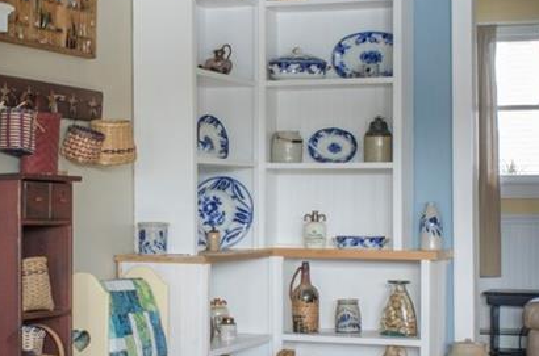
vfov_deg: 15.1
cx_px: 196
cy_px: 194
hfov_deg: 22.6
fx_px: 1344
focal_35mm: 90
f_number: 13
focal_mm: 24
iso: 200
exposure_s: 1/10
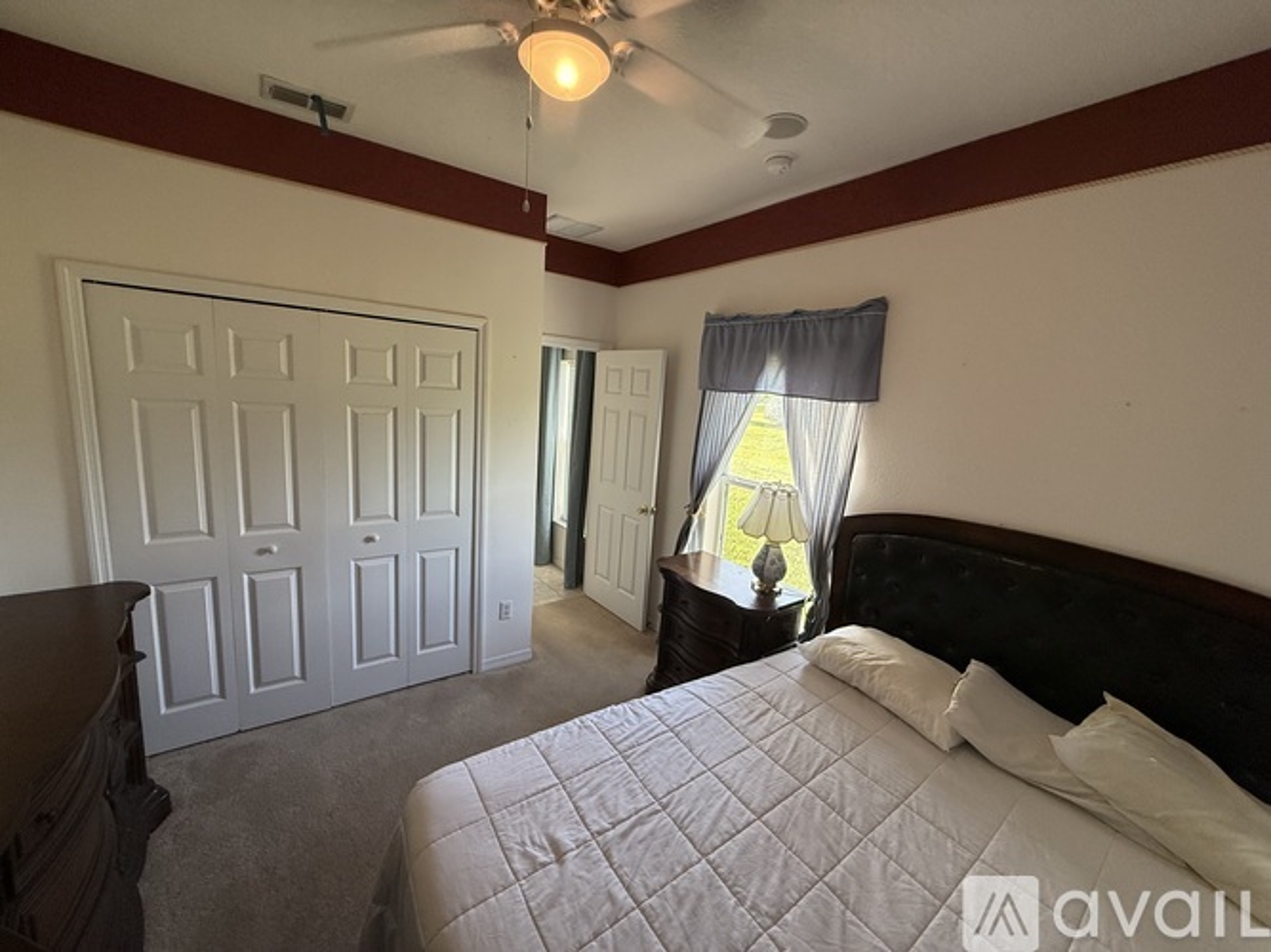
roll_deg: -3.7
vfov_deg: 85.7
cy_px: 476
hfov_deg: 102.1
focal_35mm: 14
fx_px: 514
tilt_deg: -9.2
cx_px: 636
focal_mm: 2.22
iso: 200
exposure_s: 1/120
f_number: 2.2
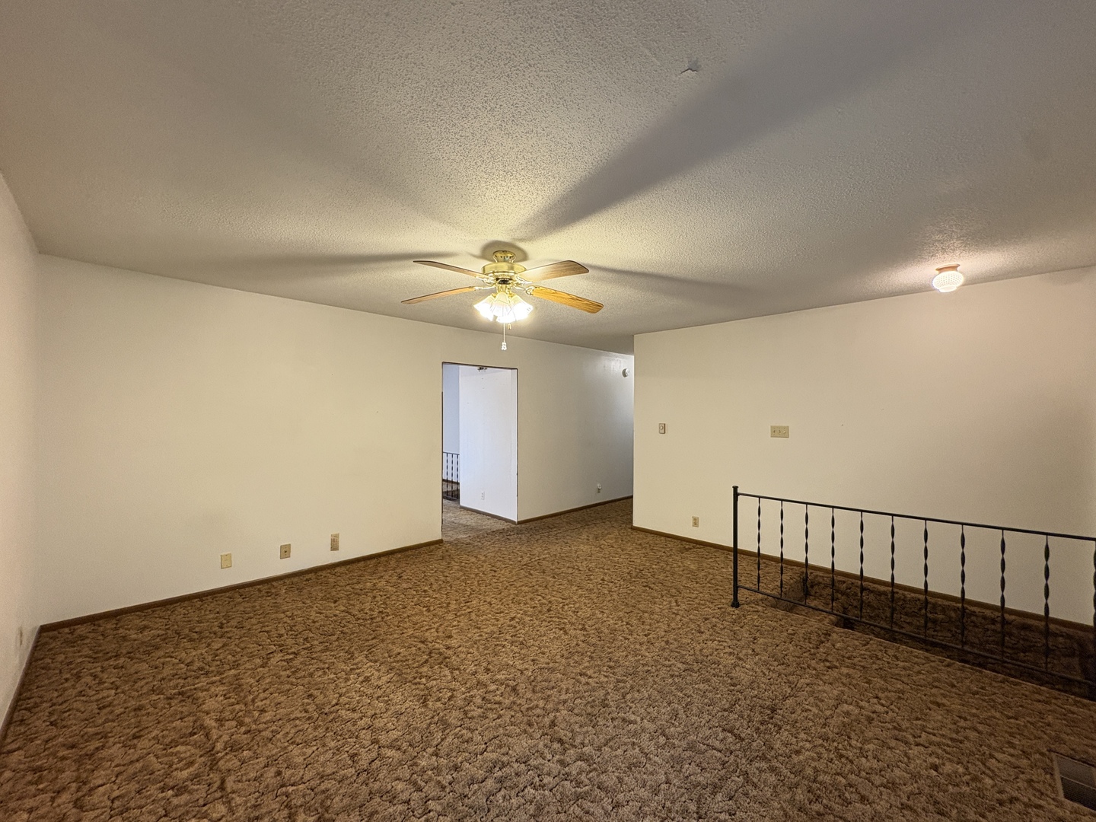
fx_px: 443
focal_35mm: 14
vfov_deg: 85.7
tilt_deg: +1.3
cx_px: 548
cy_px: 411
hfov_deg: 102.1
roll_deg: +0.1
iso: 400
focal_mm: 2.22
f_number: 2.2
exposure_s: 1/60
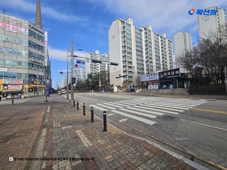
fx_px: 85
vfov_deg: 89.9
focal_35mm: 13
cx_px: 114
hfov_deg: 106.2
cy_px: 85
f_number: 2.2
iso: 50
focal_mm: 2.2
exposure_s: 1/2192
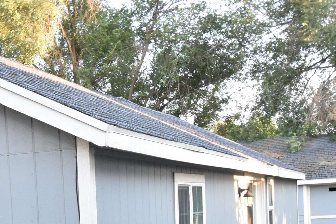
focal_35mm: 89
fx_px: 830
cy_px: 292
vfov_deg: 14.7
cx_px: 56
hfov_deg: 22.5
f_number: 8
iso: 1000
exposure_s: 1/125
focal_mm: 20
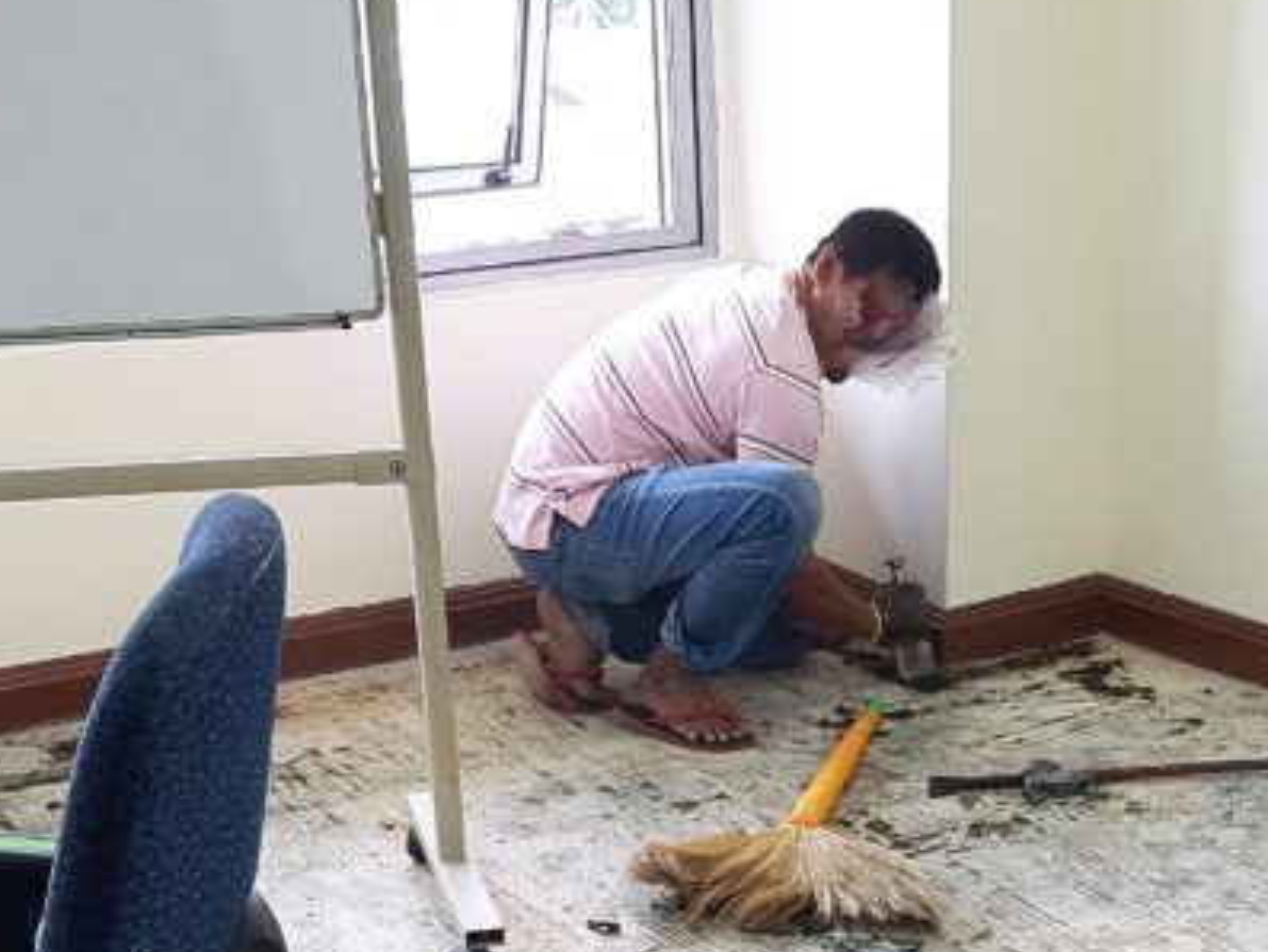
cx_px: 971
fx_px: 2455
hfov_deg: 28.5
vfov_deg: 20.3
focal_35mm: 67
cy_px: 1204
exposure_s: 1/137
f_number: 1.7
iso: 50
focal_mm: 4.2
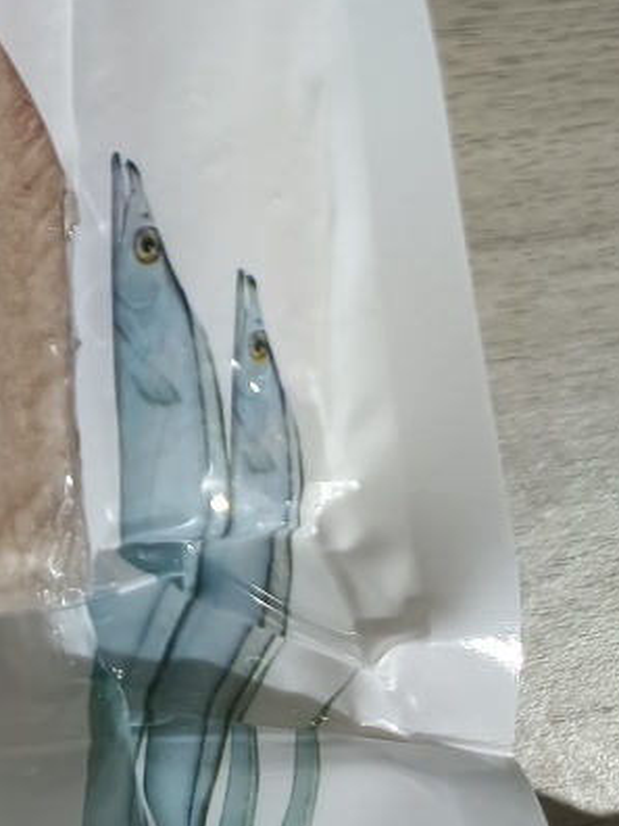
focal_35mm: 62
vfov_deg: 26.9
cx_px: -185
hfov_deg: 21.4
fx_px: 1478
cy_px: -214
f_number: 1.88
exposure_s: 1/33.3
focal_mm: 5.59
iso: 1816
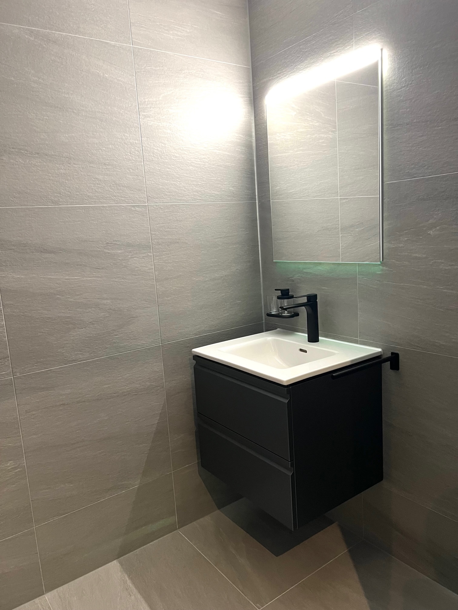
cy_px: 305
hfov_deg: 53.1
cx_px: 229
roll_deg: +4.6
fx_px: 459
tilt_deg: -9.8
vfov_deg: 67.3
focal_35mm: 26
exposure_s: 1/50
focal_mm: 5.7
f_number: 1.5
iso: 320
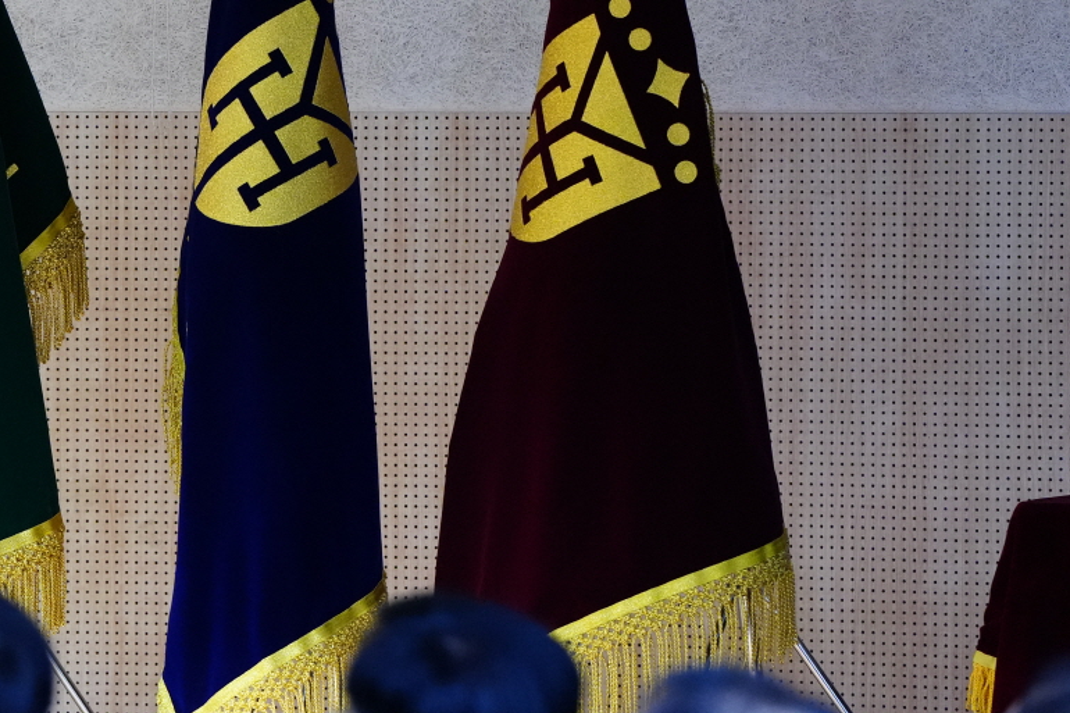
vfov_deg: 4.1
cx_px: -133
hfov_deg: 6.2
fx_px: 9865
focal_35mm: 332
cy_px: 311
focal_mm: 142
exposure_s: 1/160
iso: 5000
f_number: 3.5
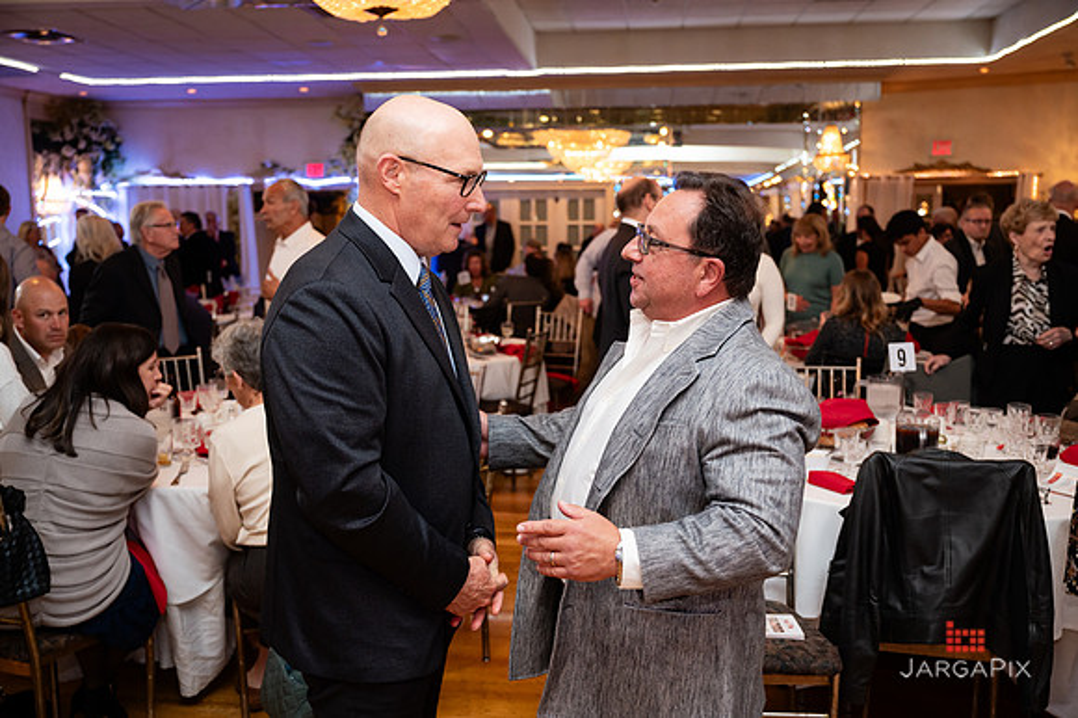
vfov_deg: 40.3
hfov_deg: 57.8
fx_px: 977
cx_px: 539
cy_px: 359
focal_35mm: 33
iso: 1250
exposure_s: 1/200
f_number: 3.2
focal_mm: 32.5
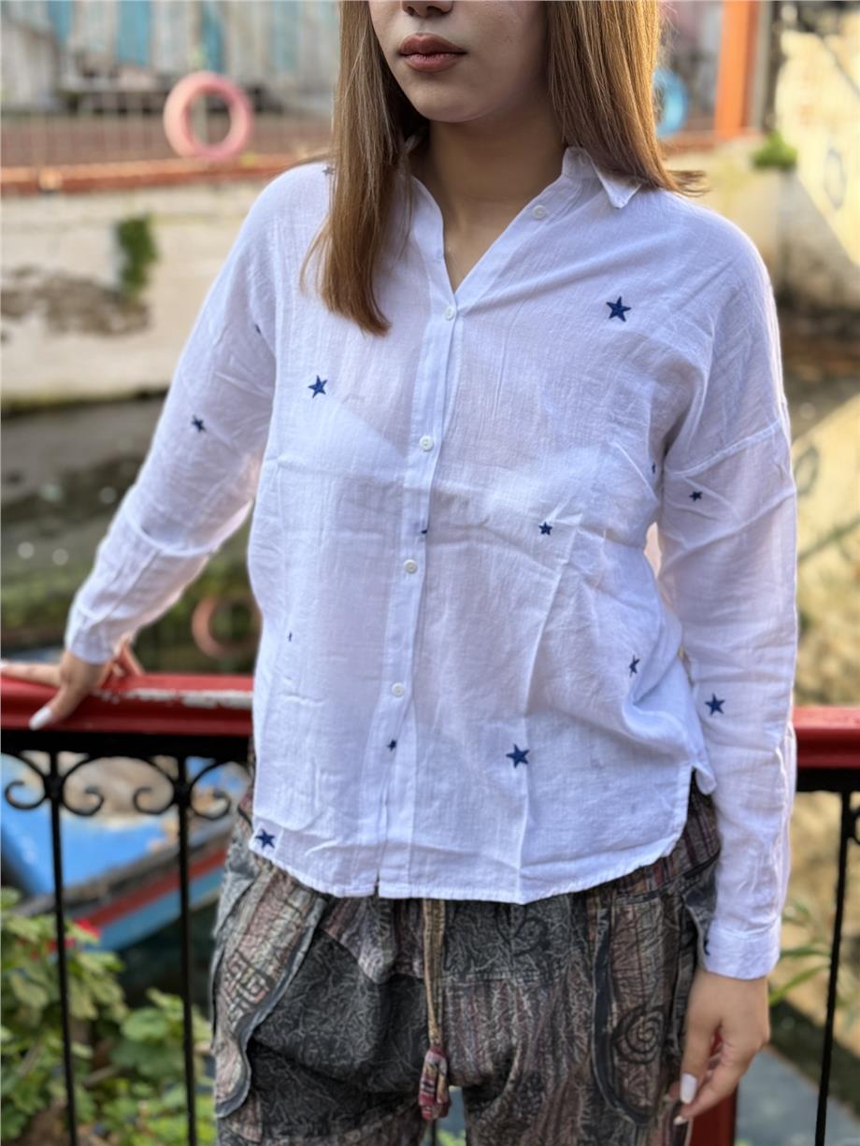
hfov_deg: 30.3
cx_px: 430
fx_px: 1589
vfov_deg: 39.6
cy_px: 573
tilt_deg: -19.6
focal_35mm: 48
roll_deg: +0.2
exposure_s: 1/583
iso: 64
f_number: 1.78
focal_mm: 6.76
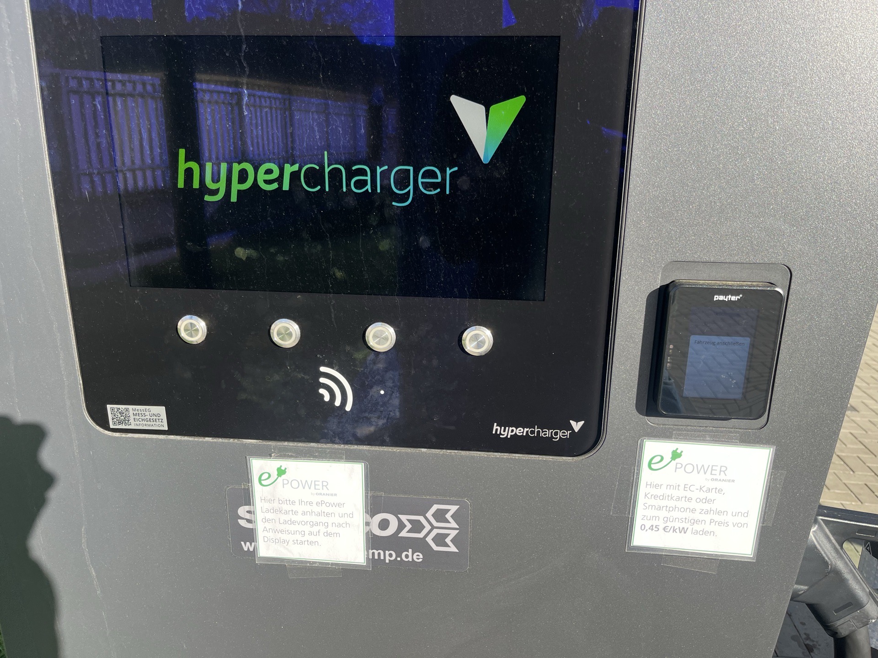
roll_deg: -1.0
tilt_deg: -17.2
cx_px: 439
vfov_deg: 53.1
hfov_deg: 67.3
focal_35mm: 26
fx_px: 659
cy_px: 329
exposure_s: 1/555
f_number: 1.6
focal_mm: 5.1
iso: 50
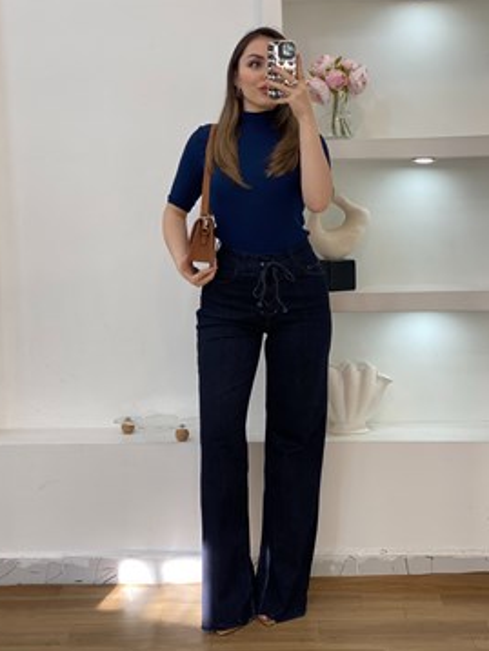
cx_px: 254
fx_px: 1129
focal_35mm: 60
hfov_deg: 24.4
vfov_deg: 32.2
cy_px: 310
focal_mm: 6
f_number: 2
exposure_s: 1/100
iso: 50
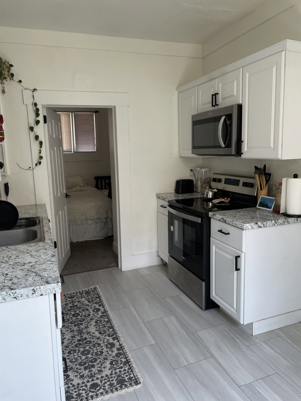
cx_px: 150
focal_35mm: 26
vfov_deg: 67.3
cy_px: 200
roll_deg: +1.1
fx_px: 301
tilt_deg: -8.0
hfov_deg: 53.1
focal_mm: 4.2
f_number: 1.6
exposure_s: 1/120
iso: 64
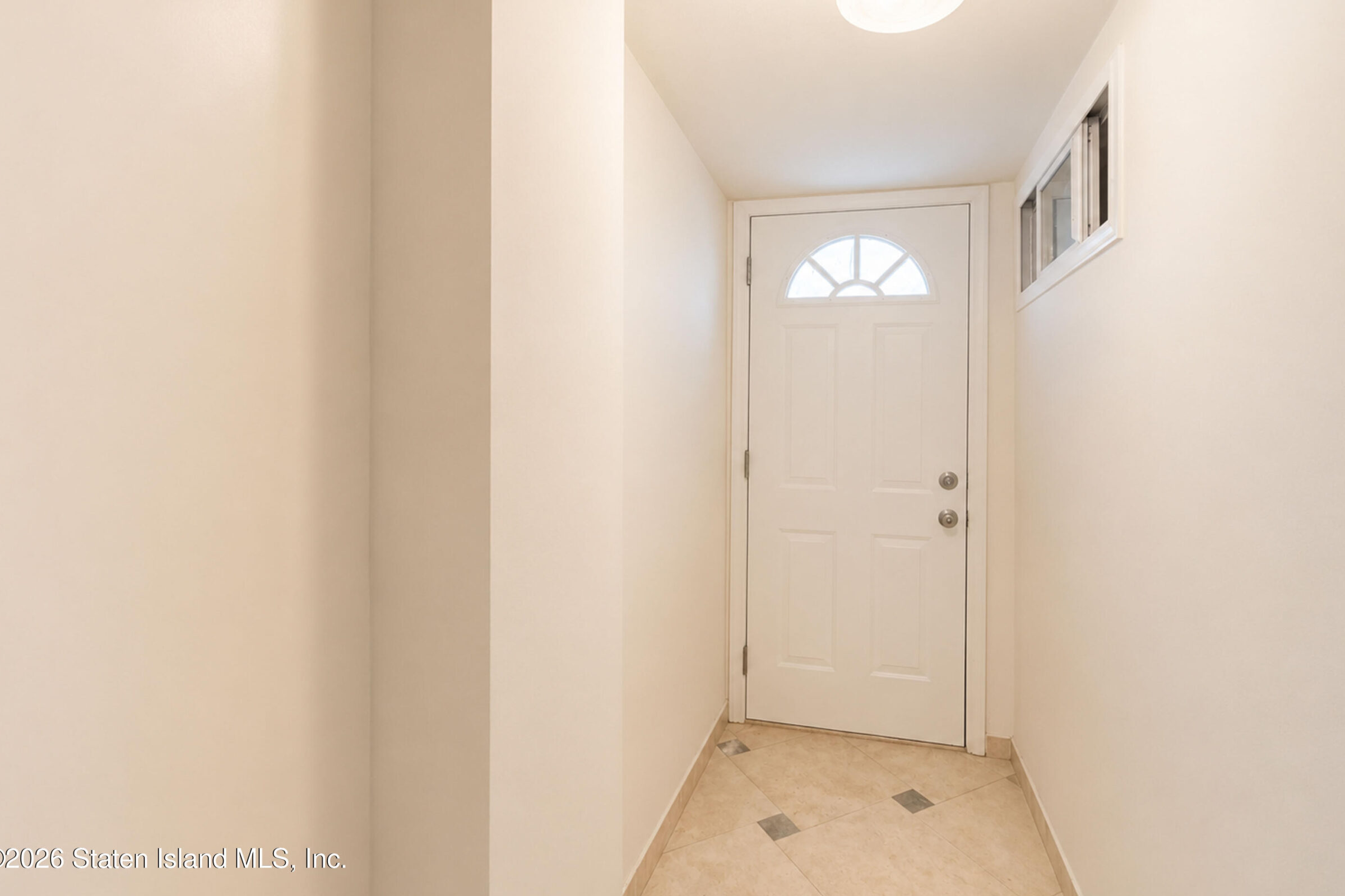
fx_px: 598
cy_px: 424
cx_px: 700
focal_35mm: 16
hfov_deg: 96.7
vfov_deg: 73.7
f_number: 5
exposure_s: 1/40
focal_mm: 10
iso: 2000
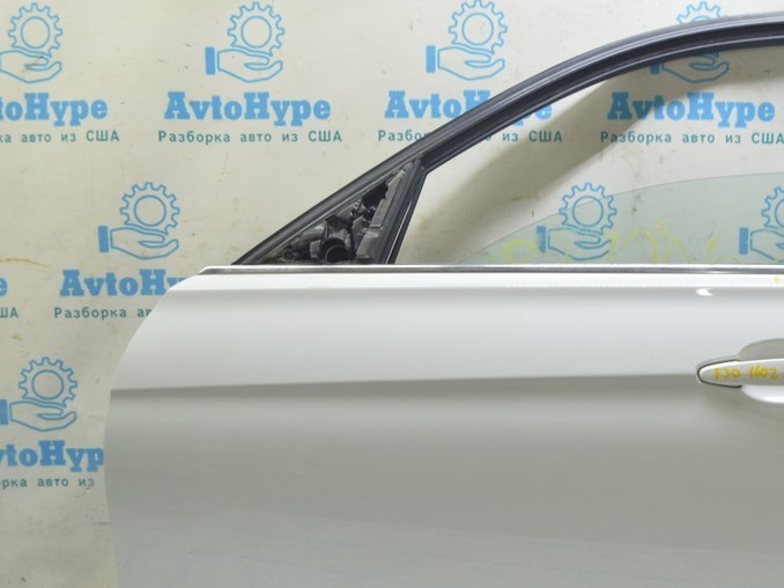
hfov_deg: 40.9
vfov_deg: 31.5
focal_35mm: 46
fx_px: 1035
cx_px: 527
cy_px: 369
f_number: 5.6
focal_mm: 21
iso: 400
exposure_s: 1/20
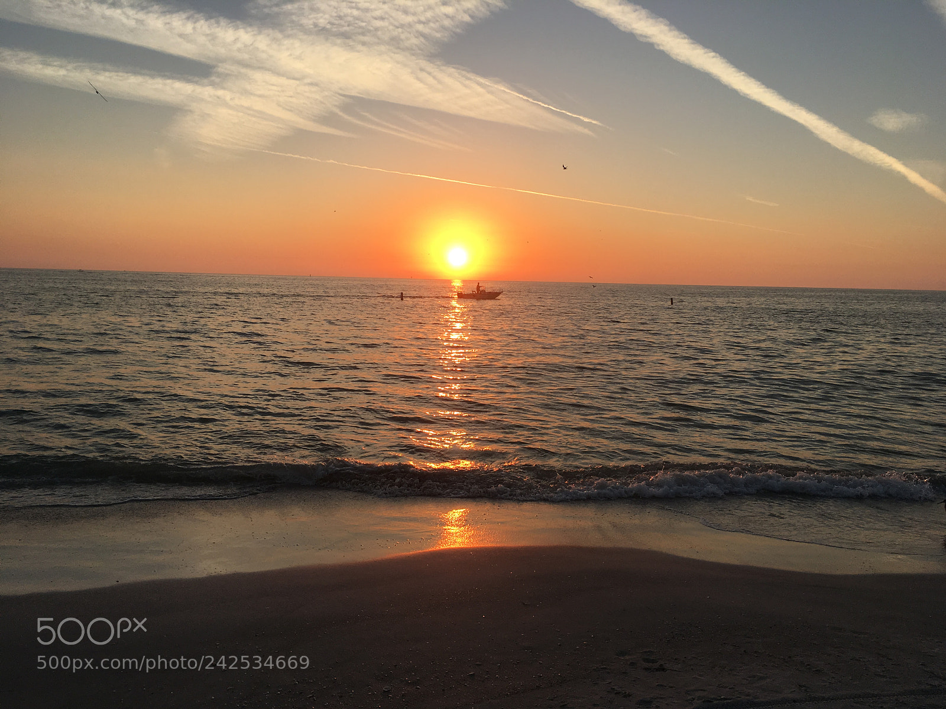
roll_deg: -2.9
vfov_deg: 48.2
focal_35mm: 29
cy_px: 354
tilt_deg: -6.0
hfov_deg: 61.7
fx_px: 793
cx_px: 473
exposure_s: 1/938
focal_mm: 4.15
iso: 25
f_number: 2.2
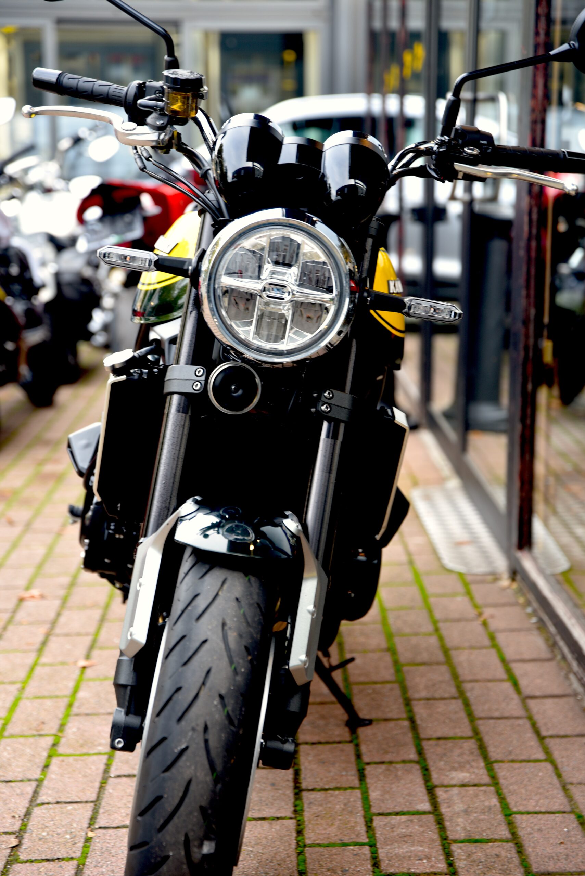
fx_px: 1705
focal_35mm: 70
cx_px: 292
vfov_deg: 28.8
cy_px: 438
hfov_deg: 19.5
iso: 200
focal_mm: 70
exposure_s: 1/60
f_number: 3.2
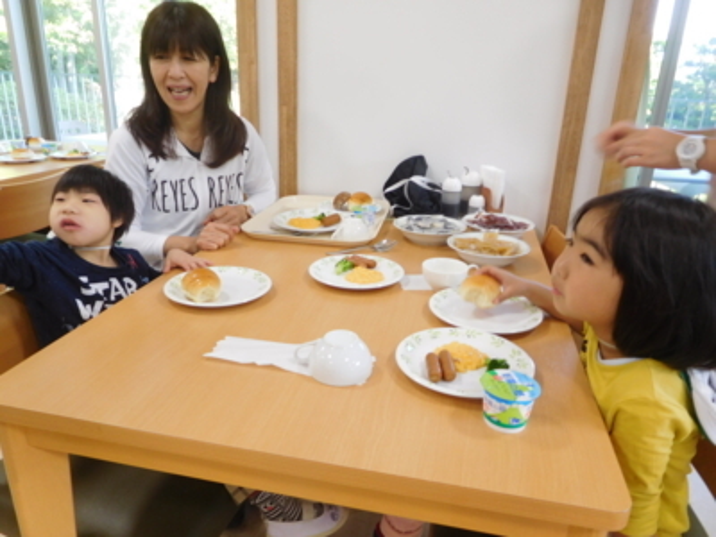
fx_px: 517
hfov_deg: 69.4
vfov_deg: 54.9
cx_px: 358
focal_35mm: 25
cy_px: 268
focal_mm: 4.5
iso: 200
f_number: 3.4
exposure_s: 1/30
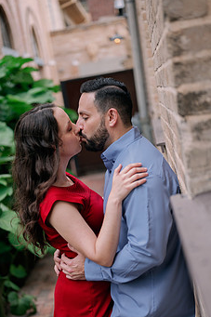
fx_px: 581
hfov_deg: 20.6
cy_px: 205
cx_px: 99
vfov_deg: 30.3
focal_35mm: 66
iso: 320
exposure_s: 1/200
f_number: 2
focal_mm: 50
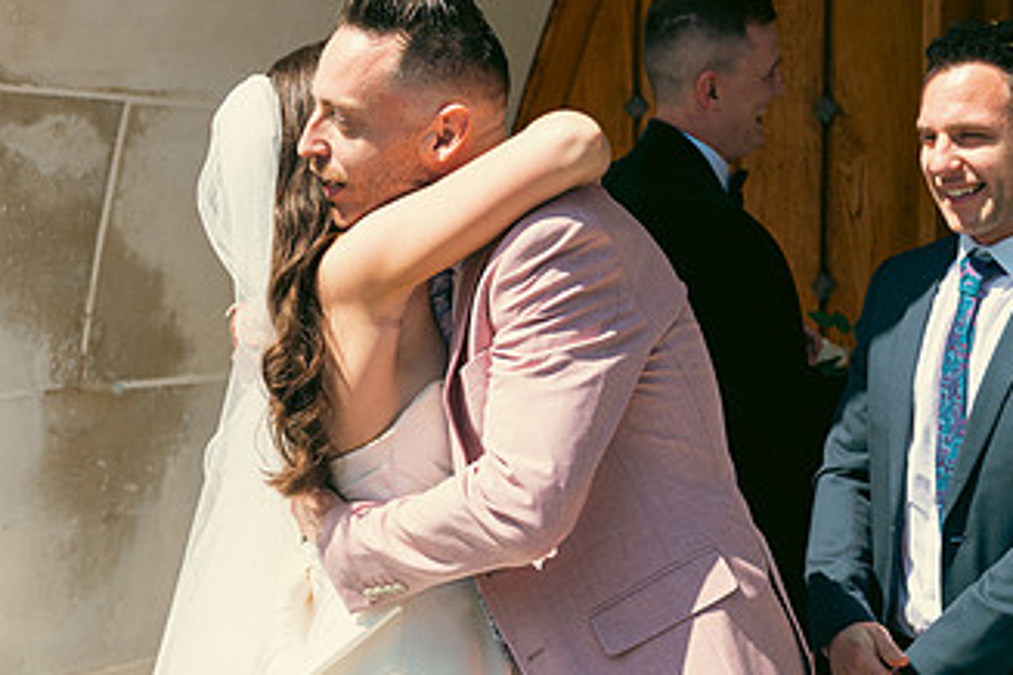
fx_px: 1998
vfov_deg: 19.2
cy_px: 290
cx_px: 604
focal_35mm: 71
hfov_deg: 28.4
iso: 100
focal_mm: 40
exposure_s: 1/800
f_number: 3.5
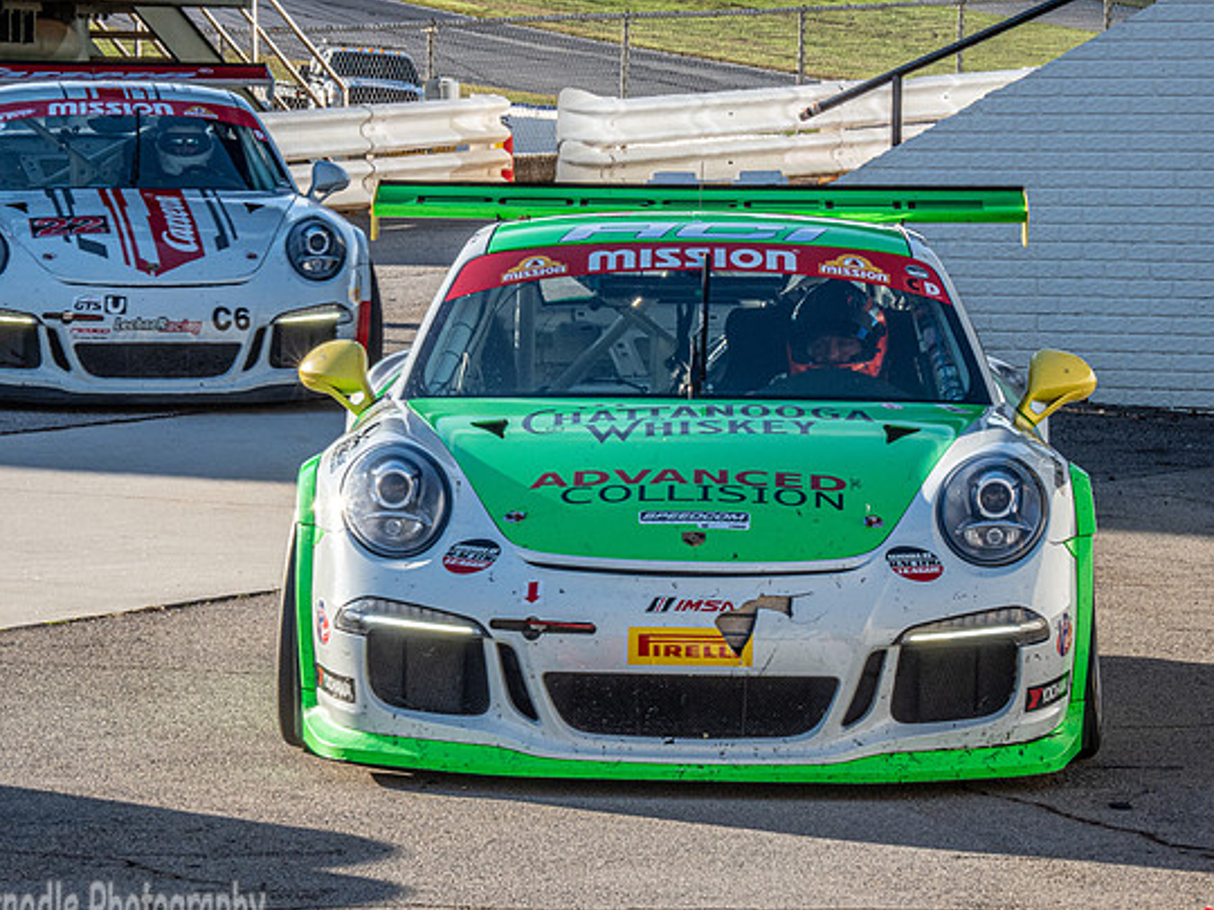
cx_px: 598
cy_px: 466
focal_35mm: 215
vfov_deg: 6.9
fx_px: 7540
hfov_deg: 9.2
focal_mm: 100
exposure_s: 1/80
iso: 500
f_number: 20
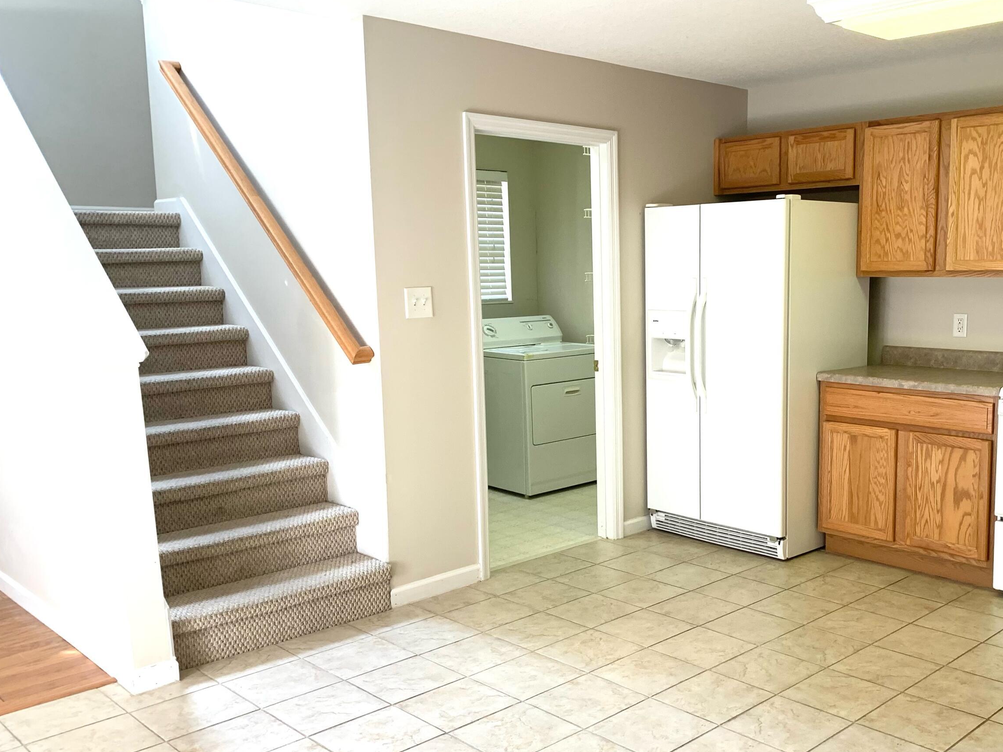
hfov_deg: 53.1
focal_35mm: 34
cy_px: 410
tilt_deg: -7.0
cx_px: 653
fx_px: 985
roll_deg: +0.5
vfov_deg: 41.8
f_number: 1.8
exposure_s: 1/120
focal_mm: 4.25
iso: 80
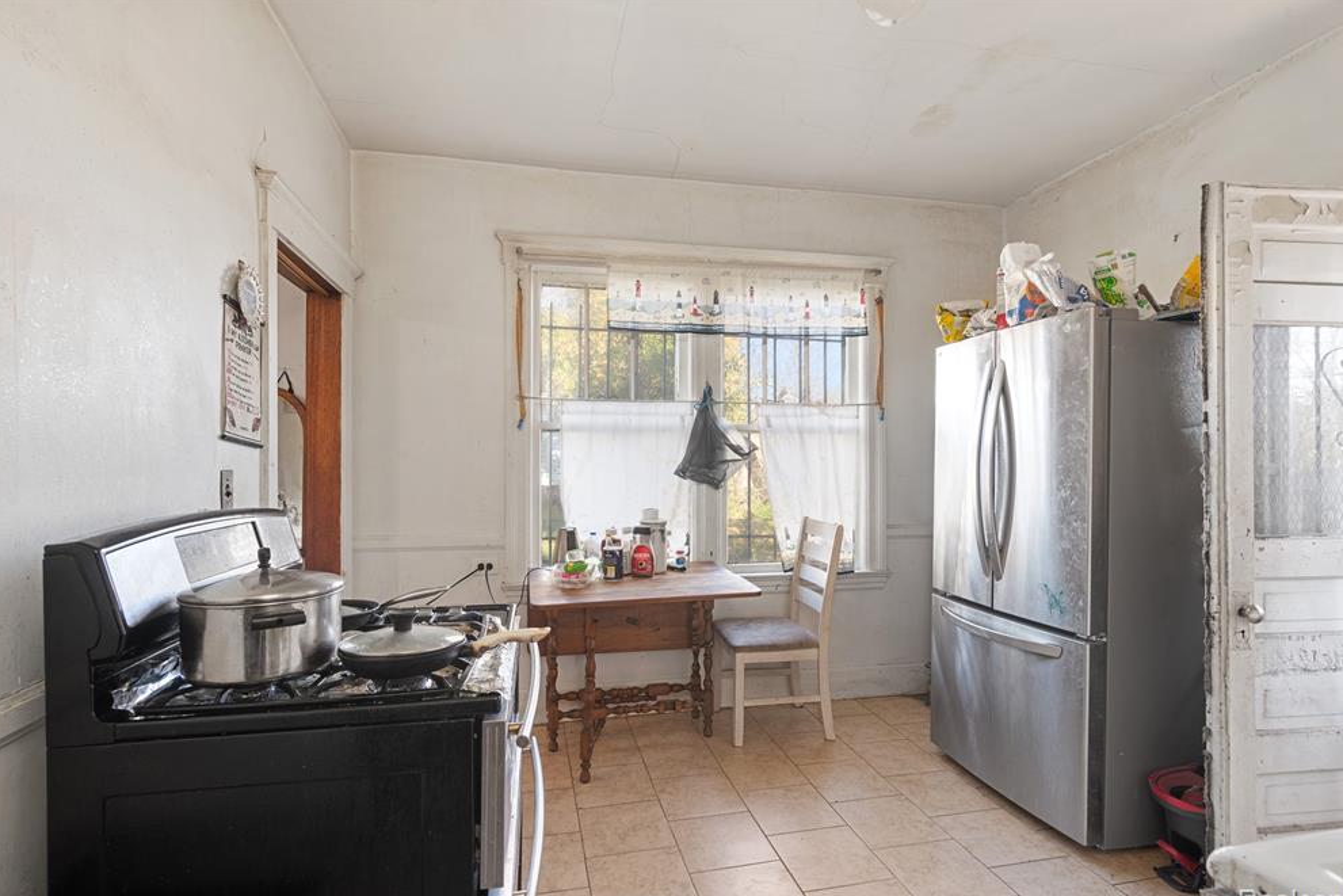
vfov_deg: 42.3
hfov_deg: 60.3
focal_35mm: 31
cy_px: 459
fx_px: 1157
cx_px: 682
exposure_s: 1/3
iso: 320
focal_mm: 30
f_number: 9
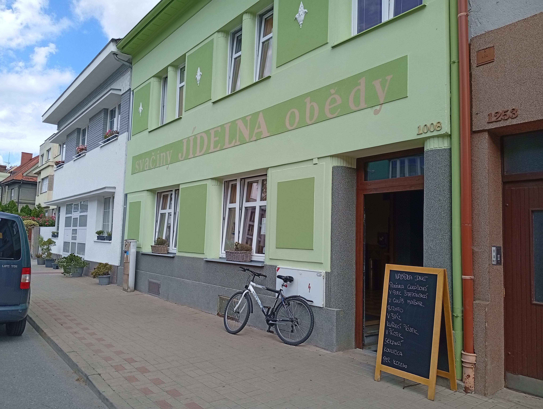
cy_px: 204
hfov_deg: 65.2
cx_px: 272
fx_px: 424
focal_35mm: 27
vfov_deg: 51.5
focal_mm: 3.98
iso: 50
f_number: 1.8
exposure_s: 1/428
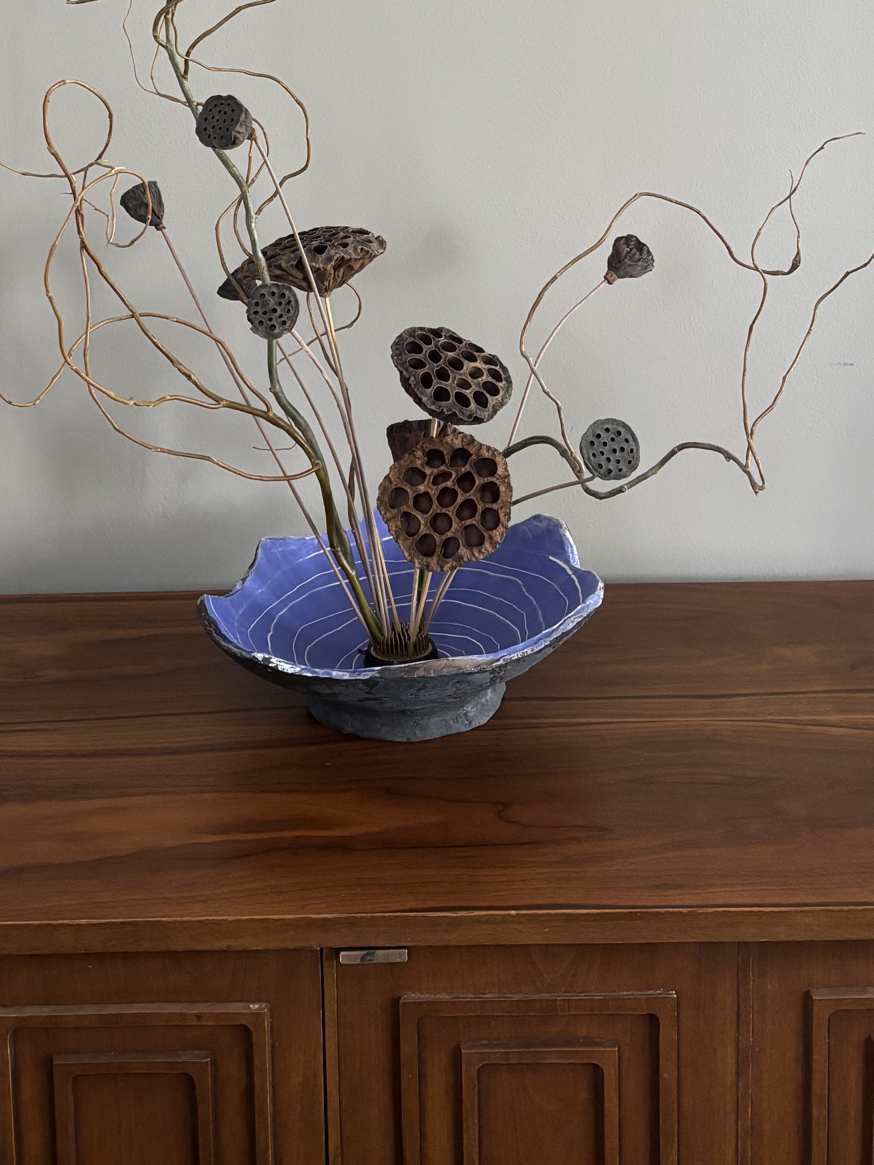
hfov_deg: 28.5
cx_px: 382
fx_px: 1717
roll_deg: +0.9
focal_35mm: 51
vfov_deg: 34.7
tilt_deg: -8.2
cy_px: 49
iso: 400
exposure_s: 1/60
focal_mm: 5.96
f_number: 1.6
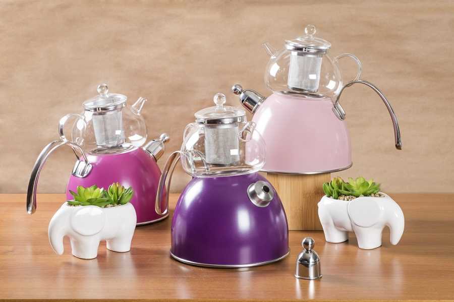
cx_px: 227
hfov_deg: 27.0
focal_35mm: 75
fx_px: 945
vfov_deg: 18.2
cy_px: 151
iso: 200
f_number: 8
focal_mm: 50
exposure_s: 1/125
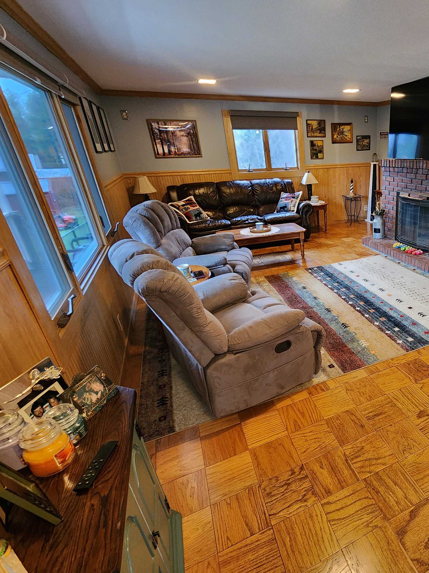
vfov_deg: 87.7
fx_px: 297
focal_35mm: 18
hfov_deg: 64.2
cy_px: 294
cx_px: 353
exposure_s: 1/24
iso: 640
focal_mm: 2.2
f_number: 2.2
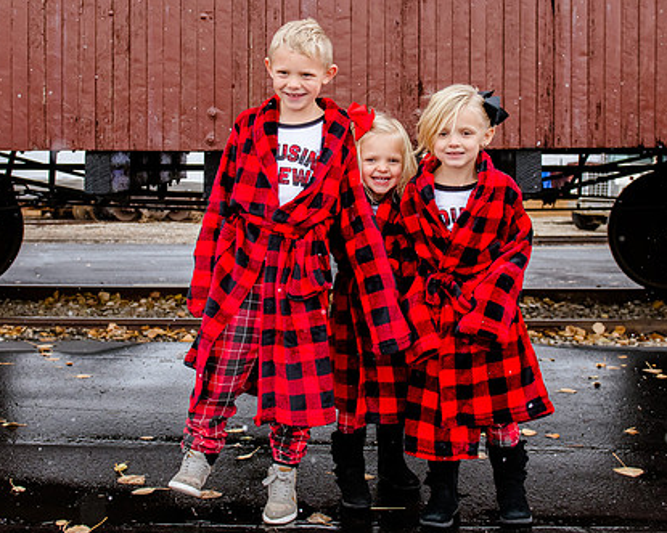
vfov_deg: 30.5
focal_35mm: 49
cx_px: 311
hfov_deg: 38.0
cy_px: 165
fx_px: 967
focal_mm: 27
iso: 800
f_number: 5
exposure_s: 1/640
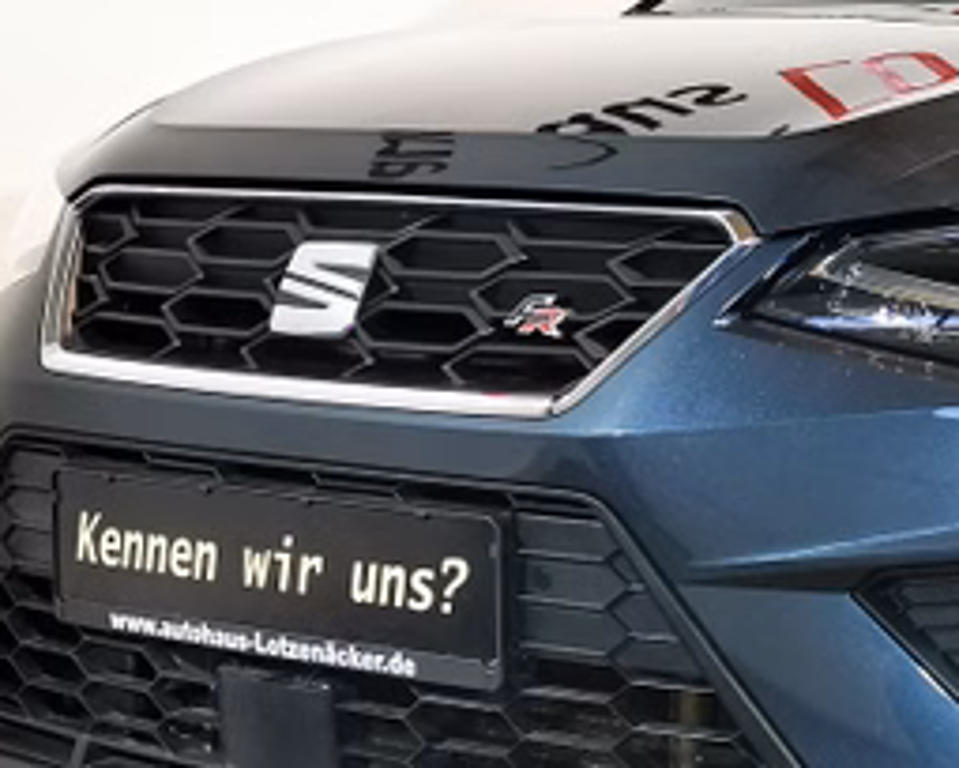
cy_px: 361
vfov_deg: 16.2
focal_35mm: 95
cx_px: 1173
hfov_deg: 19.0
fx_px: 2696
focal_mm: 5.58
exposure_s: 1/50
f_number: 1.8
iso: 250
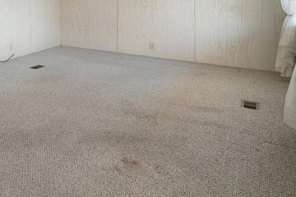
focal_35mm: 37
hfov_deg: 41.8
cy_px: -3
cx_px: -25
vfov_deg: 32.8
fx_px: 304
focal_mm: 17
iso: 320
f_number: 8
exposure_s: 1/2.5
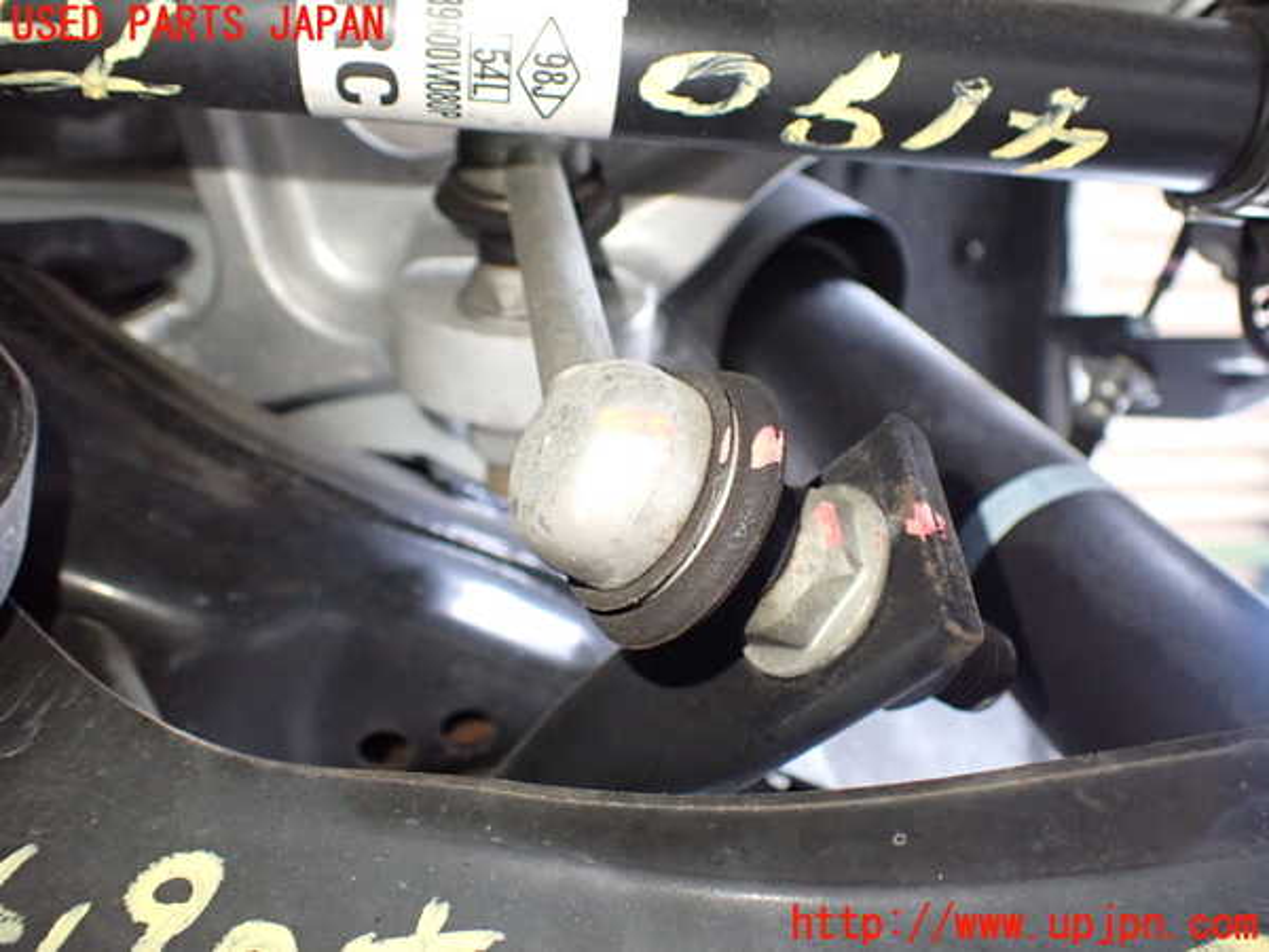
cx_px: 634
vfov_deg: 46.8
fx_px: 1100
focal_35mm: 30
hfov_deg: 60.0
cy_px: 476
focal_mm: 5.4
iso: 800
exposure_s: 1/50
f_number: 2.3
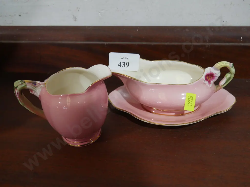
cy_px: 94
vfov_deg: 29.1
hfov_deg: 38.2
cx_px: 125
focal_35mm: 50
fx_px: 361
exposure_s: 1/60
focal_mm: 25
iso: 500
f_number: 5.3
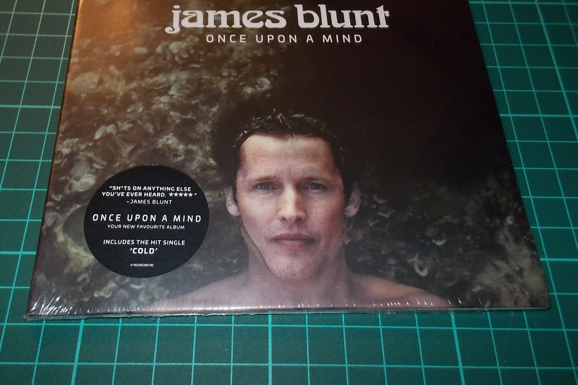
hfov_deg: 55.7
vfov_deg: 38.8
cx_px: 259
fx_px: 546
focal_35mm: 34
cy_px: 163
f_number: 3.3
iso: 200
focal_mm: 4.1
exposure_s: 1/30
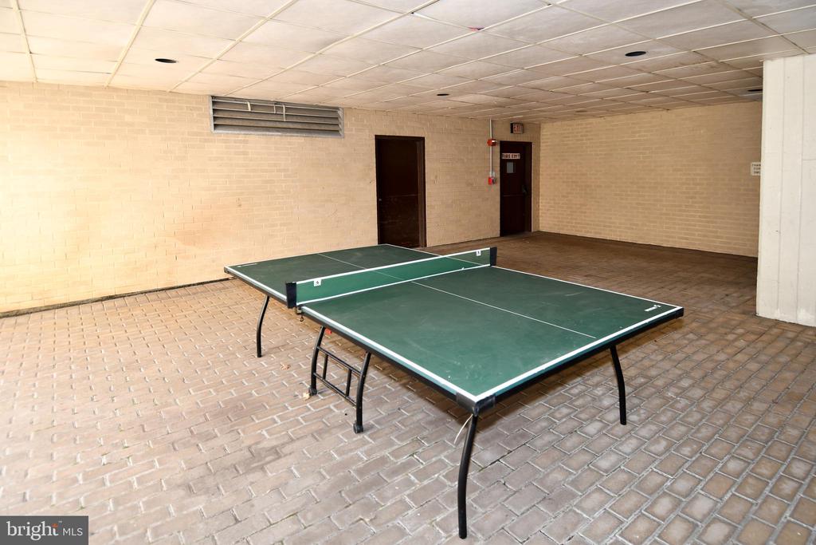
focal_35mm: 18
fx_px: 408
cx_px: 408
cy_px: 272
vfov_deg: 67.4
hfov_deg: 90.0
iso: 200
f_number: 4.5
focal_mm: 12
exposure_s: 1/80
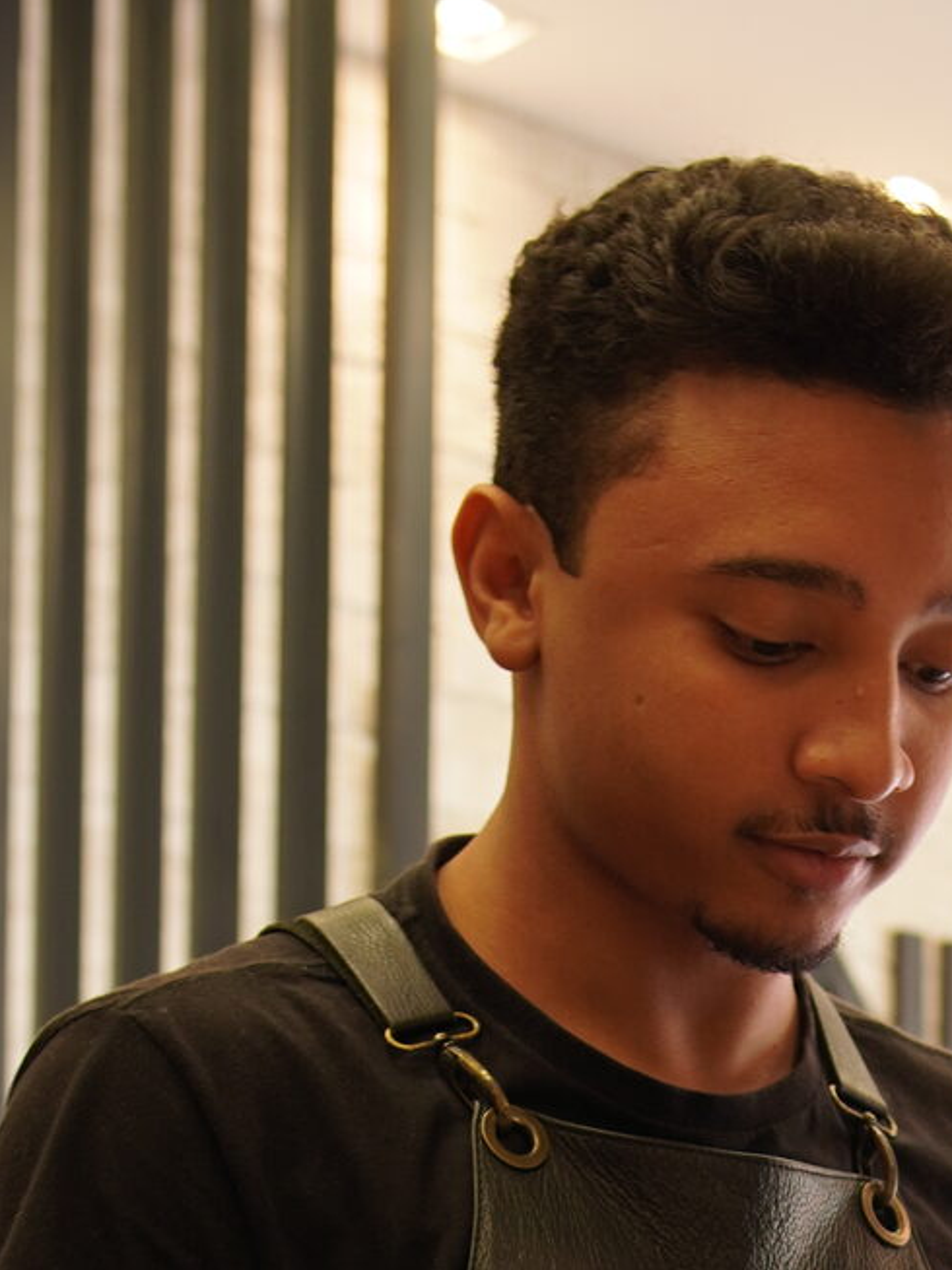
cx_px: 905
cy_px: 1744
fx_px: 3909
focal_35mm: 107
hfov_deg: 13.7
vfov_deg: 17.1
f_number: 2.8
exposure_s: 1/60
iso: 160
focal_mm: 23
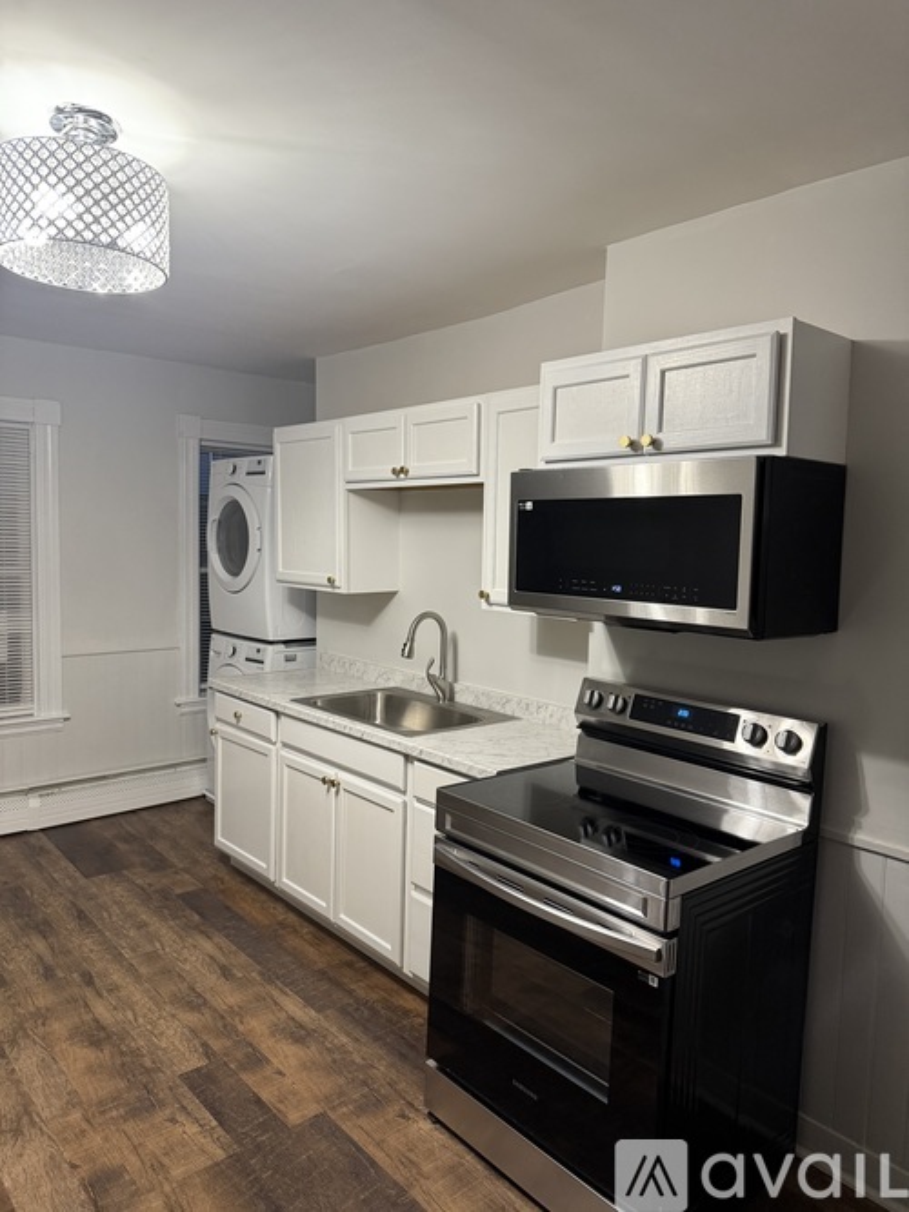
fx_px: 841
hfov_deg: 56.8
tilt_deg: -5.5
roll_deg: -1.1
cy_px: 606
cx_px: 454
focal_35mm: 24
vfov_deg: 71.6
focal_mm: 6.76
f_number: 1.78
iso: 250
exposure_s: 1/60
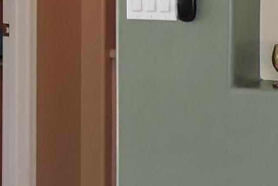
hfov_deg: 12.2
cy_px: -72
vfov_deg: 8.1
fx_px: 1290
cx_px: 43
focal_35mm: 167
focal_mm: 4.3
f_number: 3
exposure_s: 1/40
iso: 140
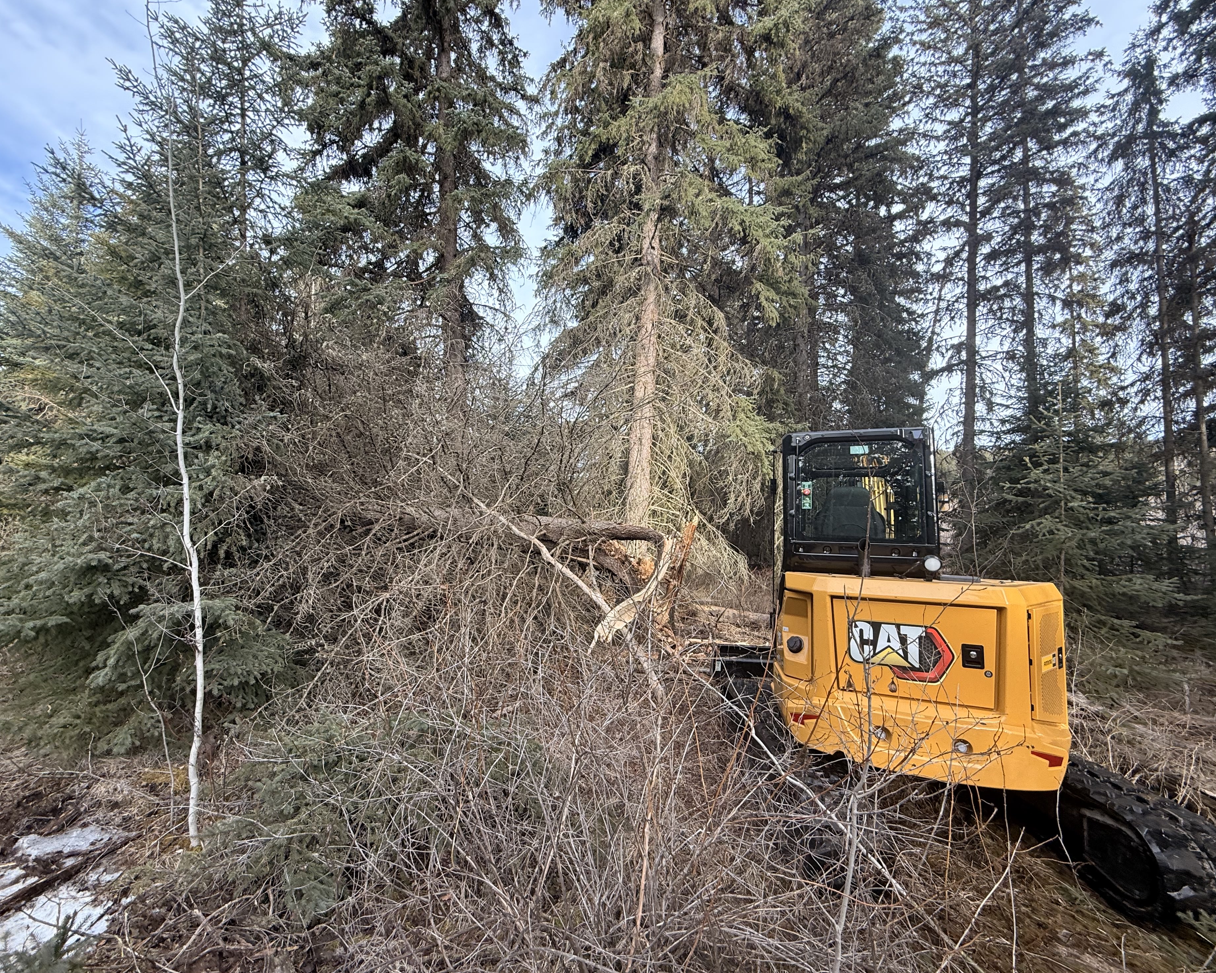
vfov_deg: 84.0
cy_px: 488
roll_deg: -1.1
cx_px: 582
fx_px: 540
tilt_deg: +4.2
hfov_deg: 96.7
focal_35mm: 15
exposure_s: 1/220
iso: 64
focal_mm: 2.22
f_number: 2.2
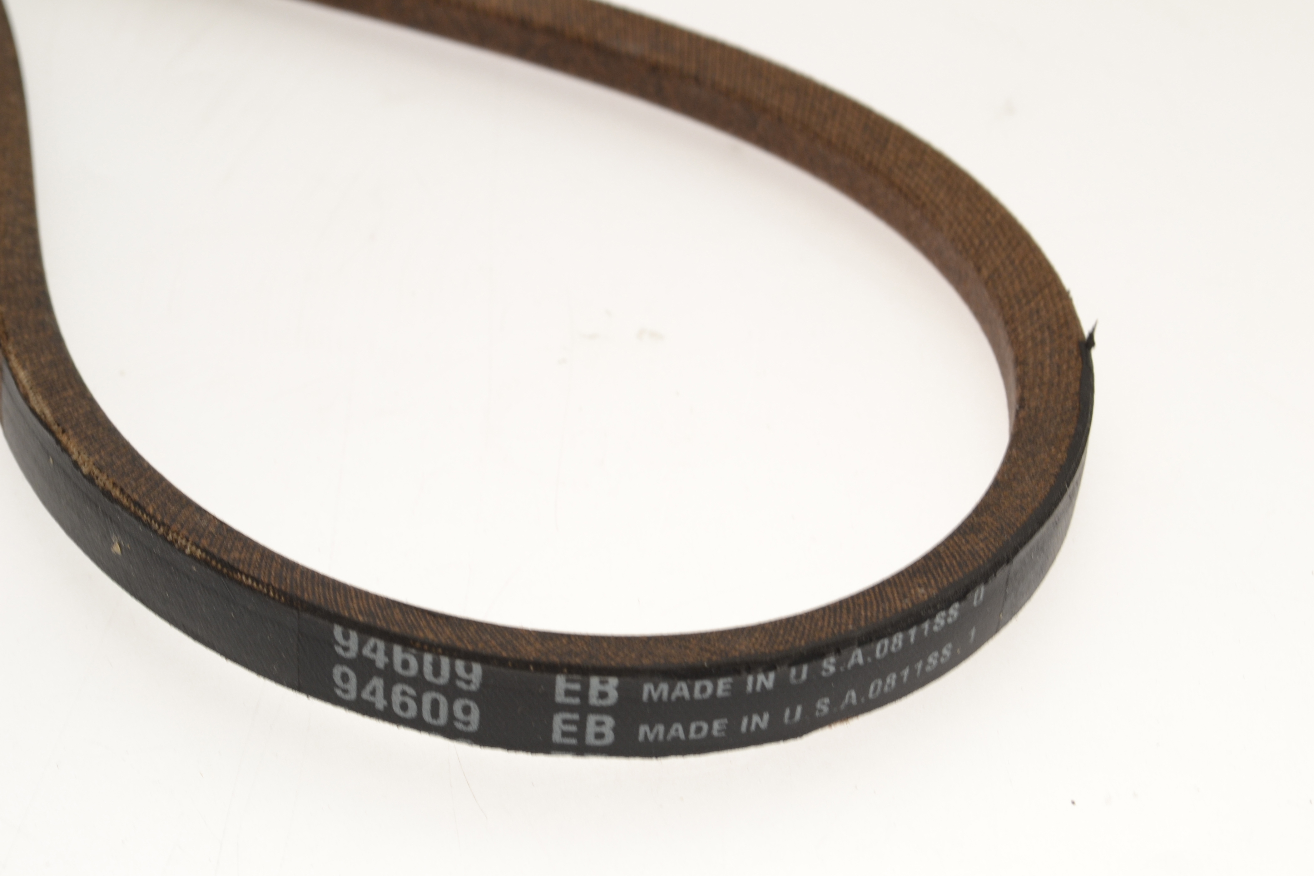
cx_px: 660
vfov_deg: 19.7
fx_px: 2518
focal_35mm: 69
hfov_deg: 29.2
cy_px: 467
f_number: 11
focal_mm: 42
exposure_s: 1/10
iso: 200
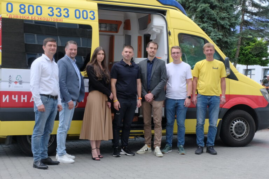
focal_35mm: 55
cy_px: 90
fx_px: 411
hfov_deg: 36.2
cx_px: 134
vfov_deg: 24.6
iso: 2500
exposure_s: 1/250
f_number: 16
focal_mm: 36.6
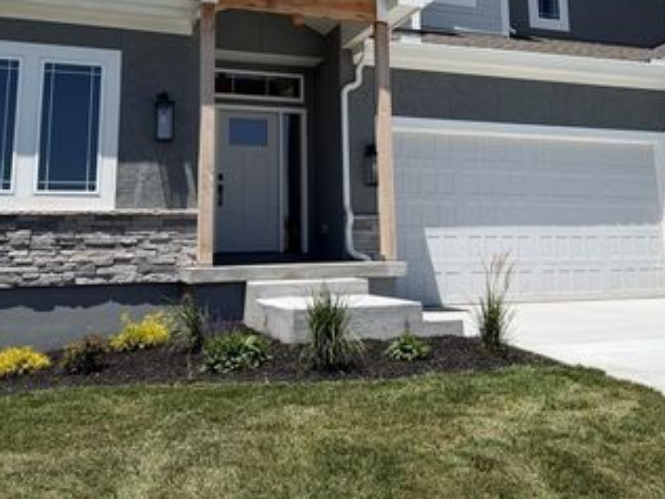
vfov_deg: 36.6
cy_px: 108
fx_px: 730
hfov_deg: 48.9
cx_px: 358
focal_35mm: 38
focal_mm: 6.76
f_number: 1.78
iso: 80
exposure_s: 1/6173
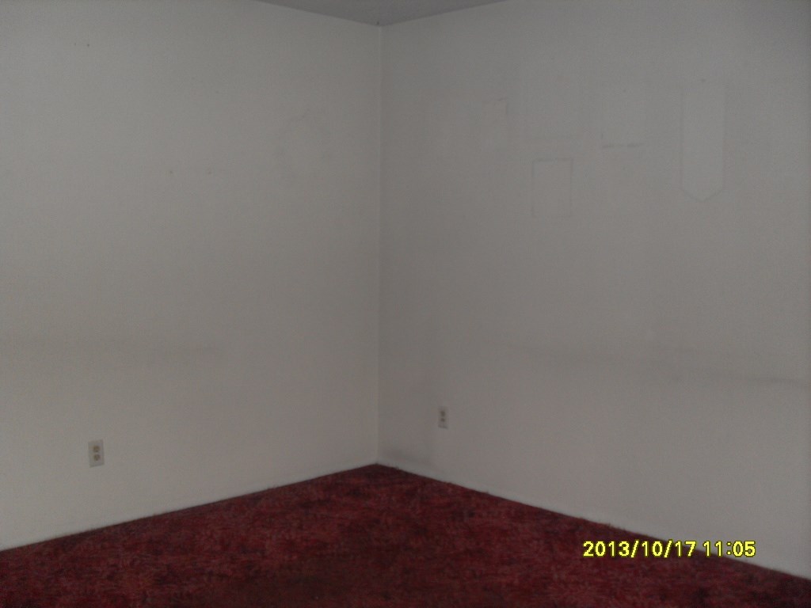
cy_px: 304
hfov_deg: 50.1
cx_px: 406
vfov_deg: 38.7
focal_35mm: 37
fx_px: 867
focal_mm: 6.3
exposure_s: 1/45
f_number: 2.8
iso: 100
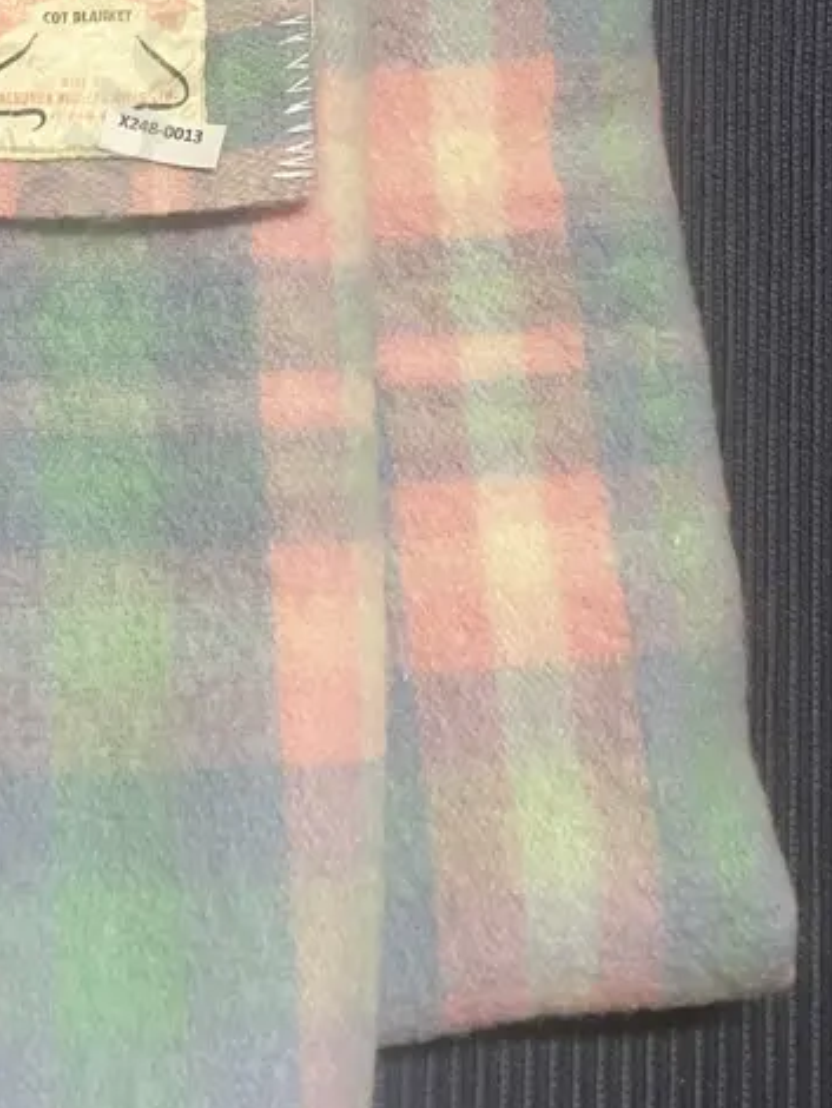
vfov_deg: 31.2
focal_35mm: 61
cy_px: 304
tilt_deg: -80.3
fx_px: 1953
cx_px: -12
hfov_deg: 23.0
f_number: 1.8
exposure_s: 1/50
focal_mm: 3.99
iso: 80
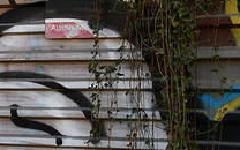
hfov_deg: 15.0
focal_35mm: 131
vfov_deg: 10.0
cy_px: 86
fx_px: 857
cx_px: -92
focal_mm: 31
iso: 200
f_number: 5.6
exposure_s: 1/250
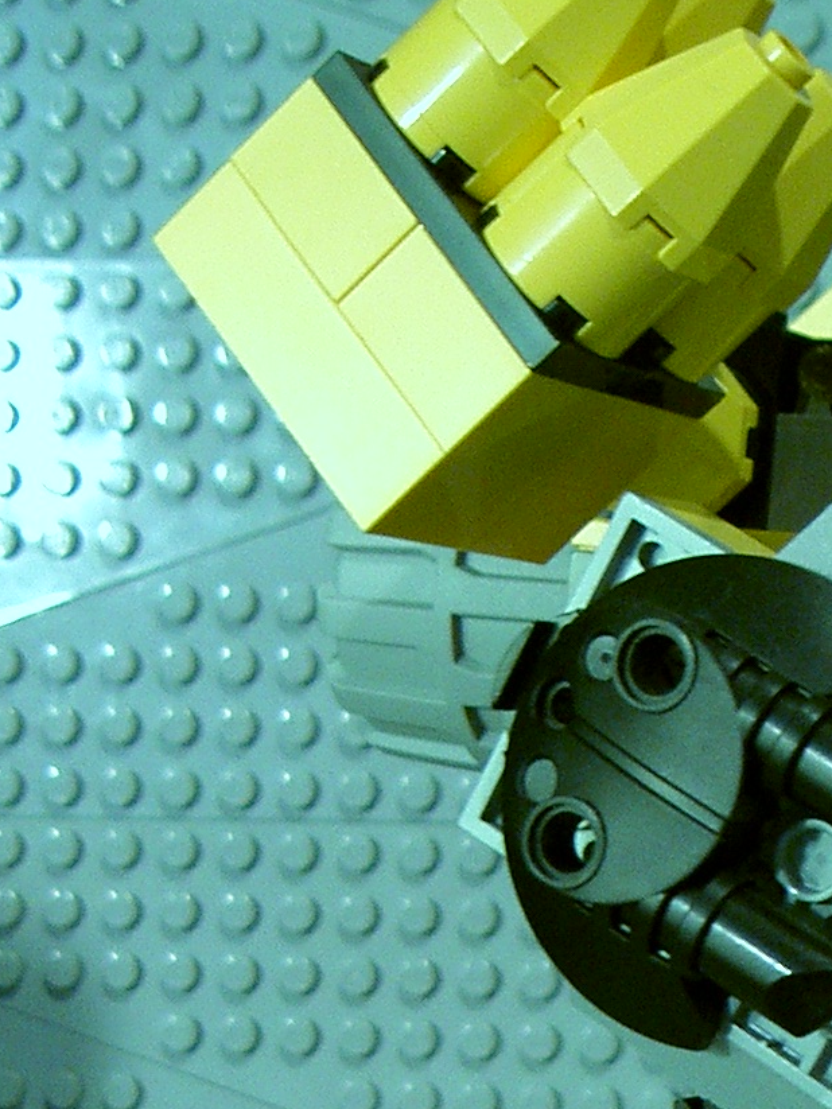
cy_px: 1264
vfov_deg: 17.8
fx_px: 3397
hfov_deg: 13.6
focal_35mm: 106
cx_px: 976
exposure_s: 1/8
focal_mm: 8
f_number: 2.8
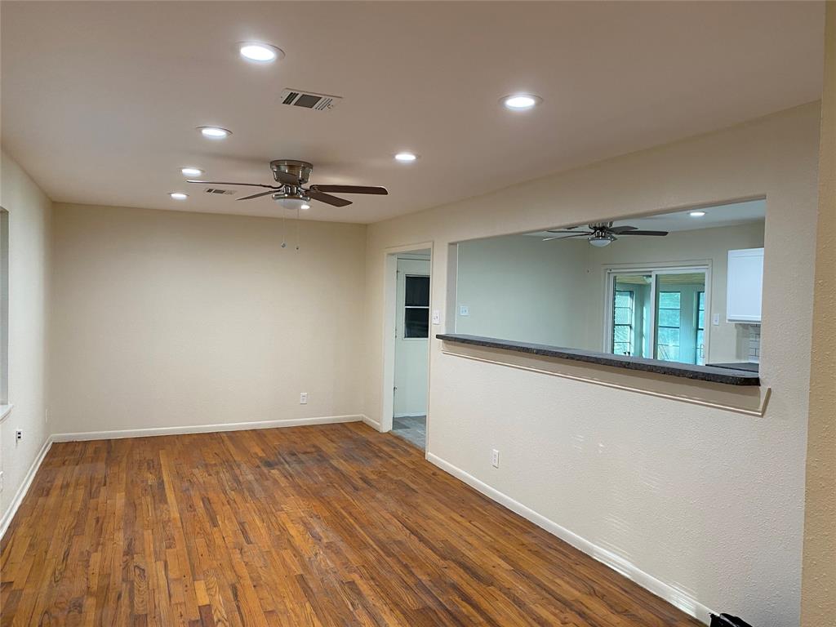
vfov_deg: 53.1
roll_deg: -1.3
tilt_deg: -1.7
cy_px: 314
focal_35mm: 26
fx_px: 628
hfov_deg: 67.3
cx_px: 418
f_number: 1.8
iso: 100
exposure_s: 1/61
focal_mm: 4.25
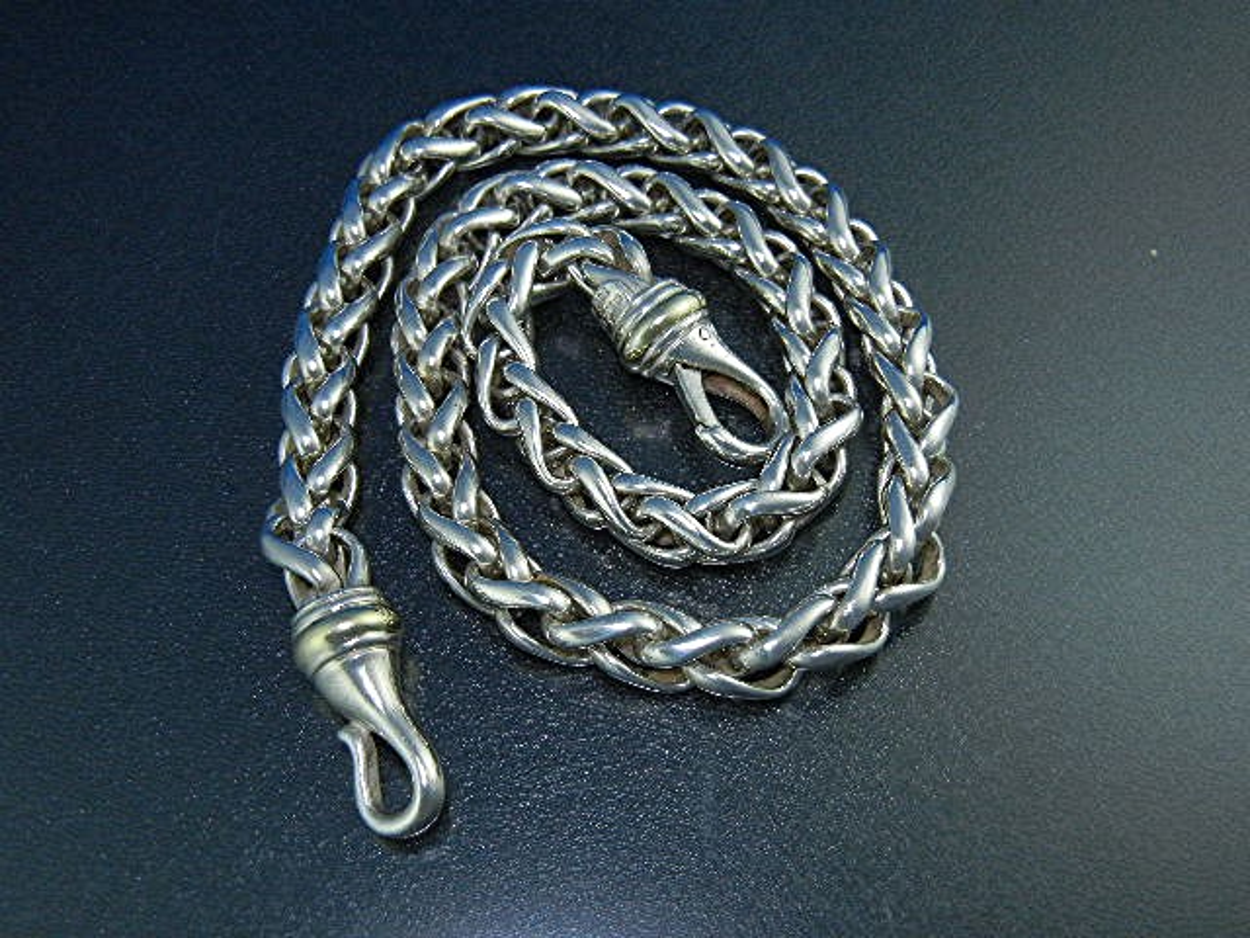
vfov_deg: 32.2
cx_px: 625
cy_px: 469
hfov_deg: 42.1
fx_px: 1625
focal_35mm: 45
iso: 464
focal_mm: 8.1
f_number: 7.6
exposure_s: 1/30
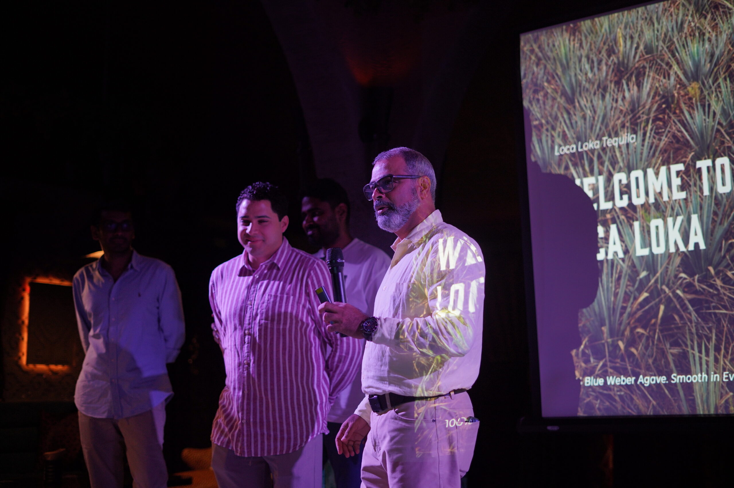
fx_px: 1019
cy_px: 244
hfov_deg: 39.6
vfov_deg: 26.9
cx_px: 367
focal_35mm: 50
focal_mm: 50
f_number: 1.8
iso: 400
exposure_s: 1/160
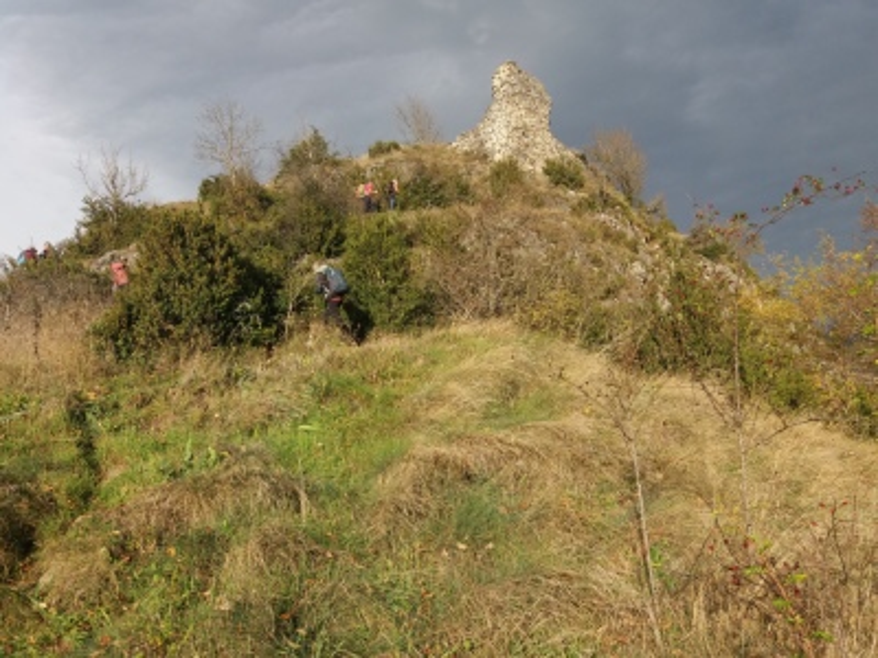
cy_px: 329
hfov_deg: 63.4
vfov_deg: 49.7
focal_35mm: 28
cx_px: 439
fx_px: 710
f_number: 1.9
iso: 64
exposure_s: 1/829
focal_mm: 3.7
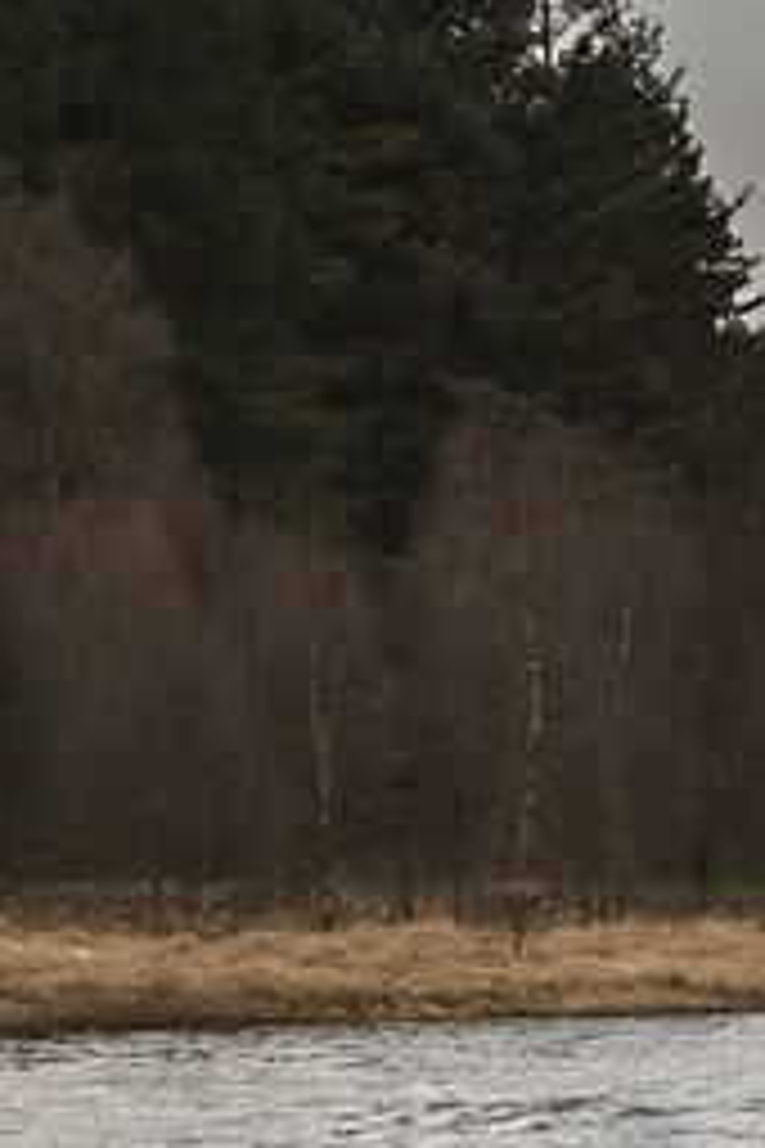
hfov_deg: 5.3
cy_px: 1508
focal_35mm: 251
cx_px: 1670
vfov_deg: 8.1
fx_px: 8000
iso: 100
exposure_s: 1/30
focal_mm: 40
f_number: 16
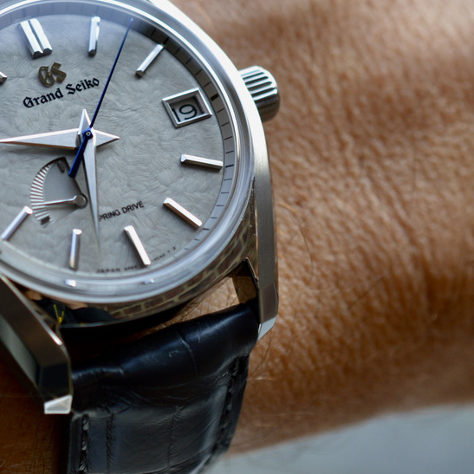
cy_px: 138
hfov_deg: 15.3
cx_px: 11
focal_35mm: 112
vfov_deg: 15.5
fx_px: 1735
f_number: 5.6
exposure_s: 1/125
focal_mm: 40
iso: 250
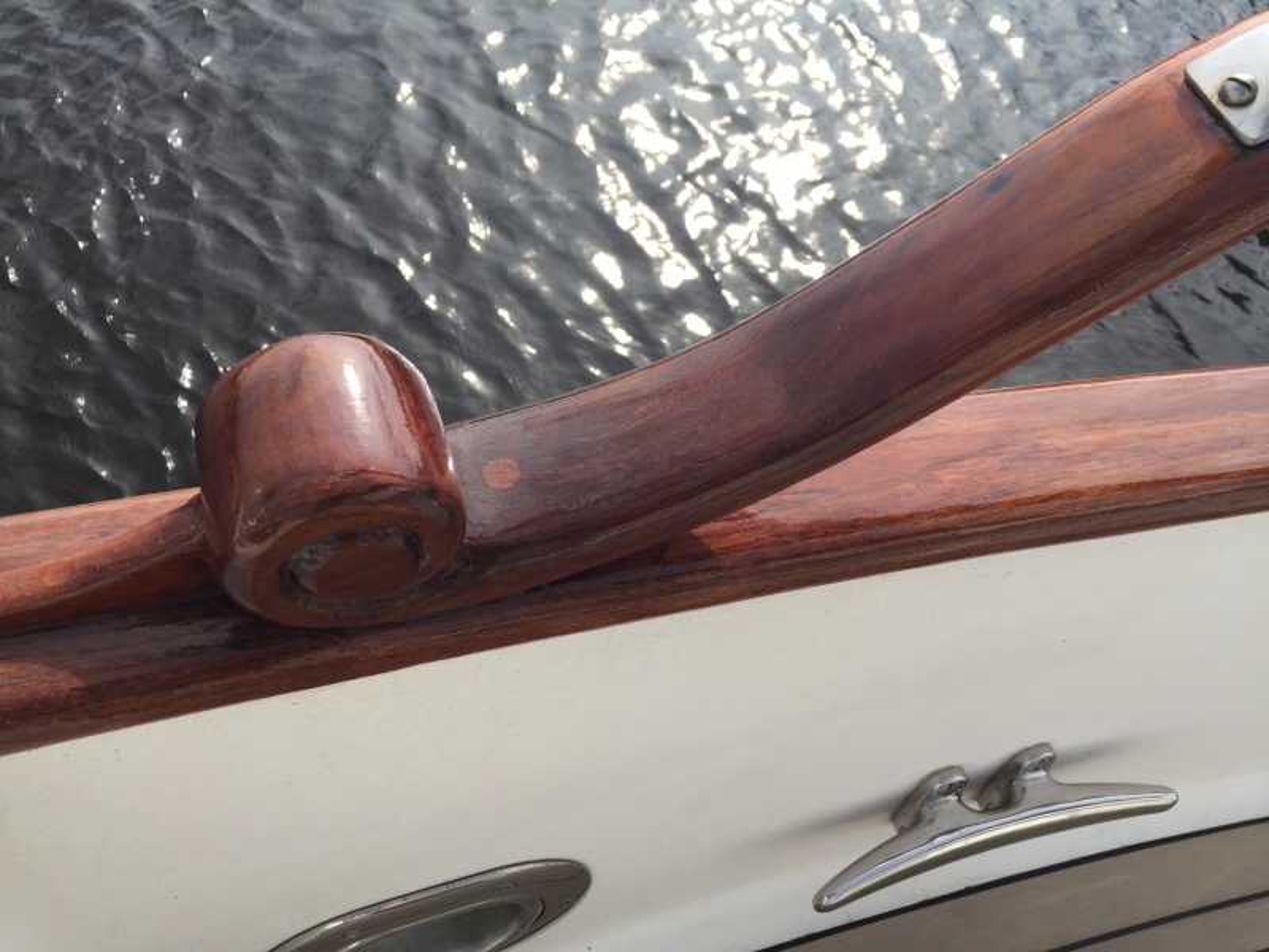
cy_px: 476
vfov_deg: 48.2
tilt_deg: -54.4
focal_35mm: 29
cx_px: 634
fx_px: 1063
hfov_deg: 61.7
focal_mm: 4.15
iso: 32
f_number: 2.2
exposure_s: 1/1412
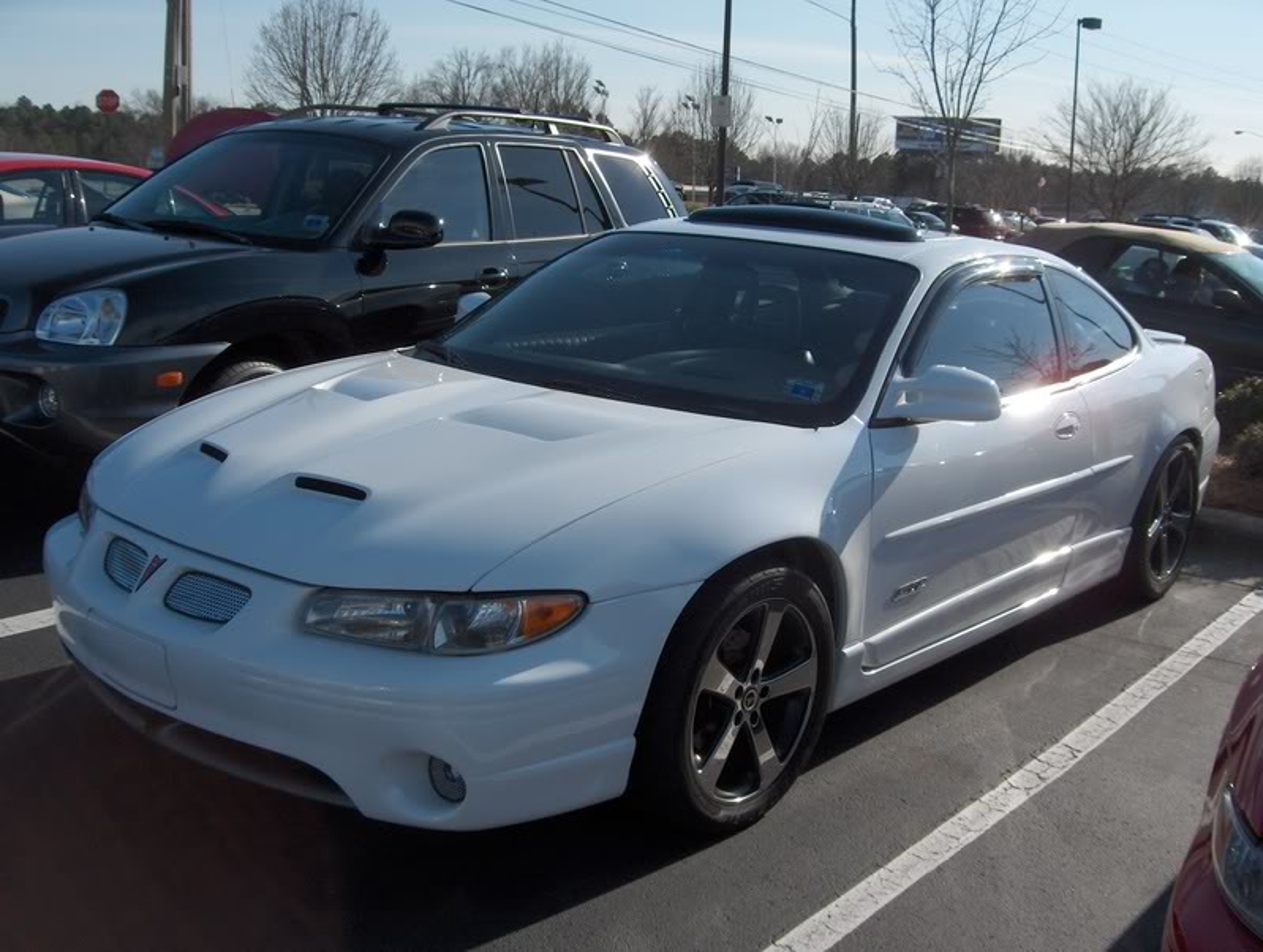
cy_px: 476
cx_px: 632
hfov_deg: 47.8
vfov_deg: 36.9
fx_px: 1425
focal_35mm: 39
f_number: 4.8
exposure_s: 1/741
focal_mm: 8
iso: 100
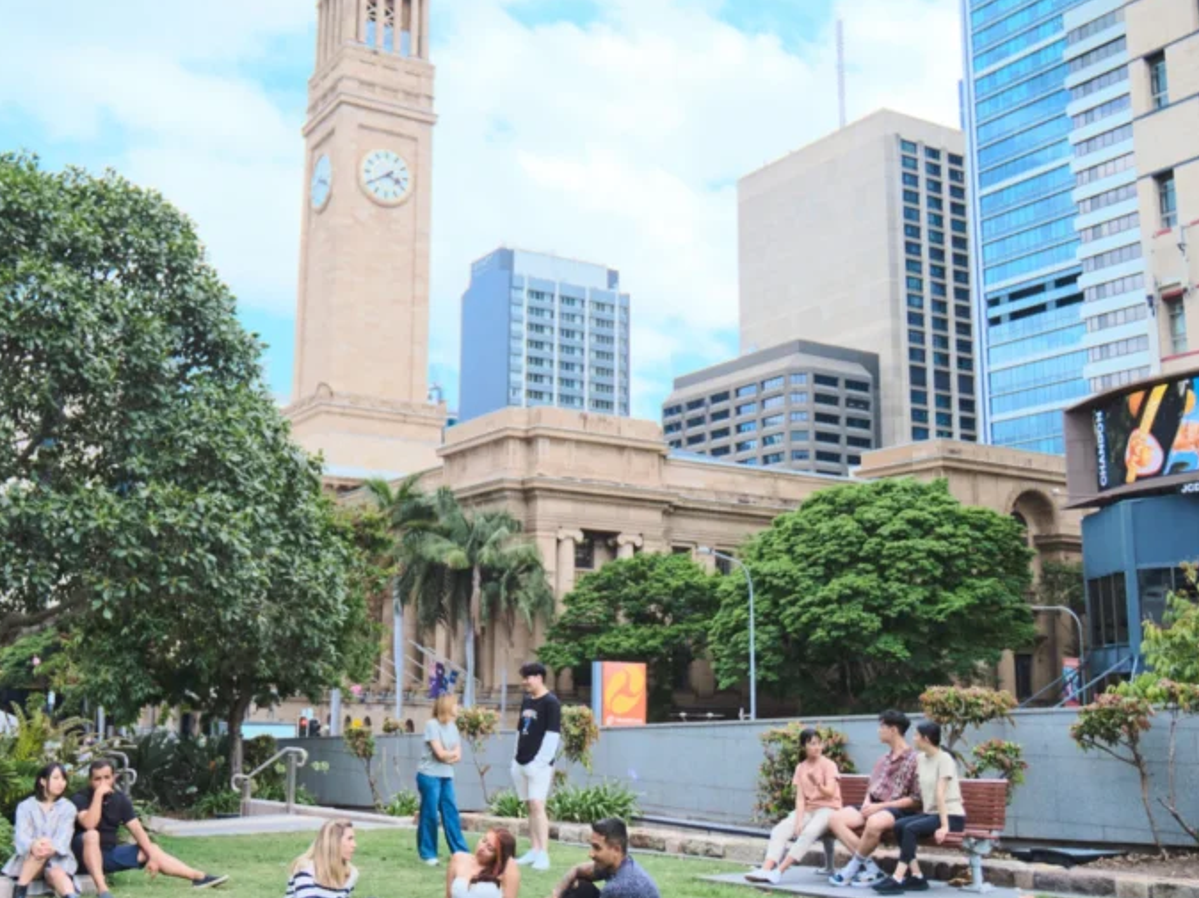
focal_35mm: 38
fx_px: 1316
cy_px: 444
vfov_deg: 37.7
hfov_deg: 48.6
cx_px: 464
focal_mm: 17
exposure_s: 1/1600
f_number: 2.8
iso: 800
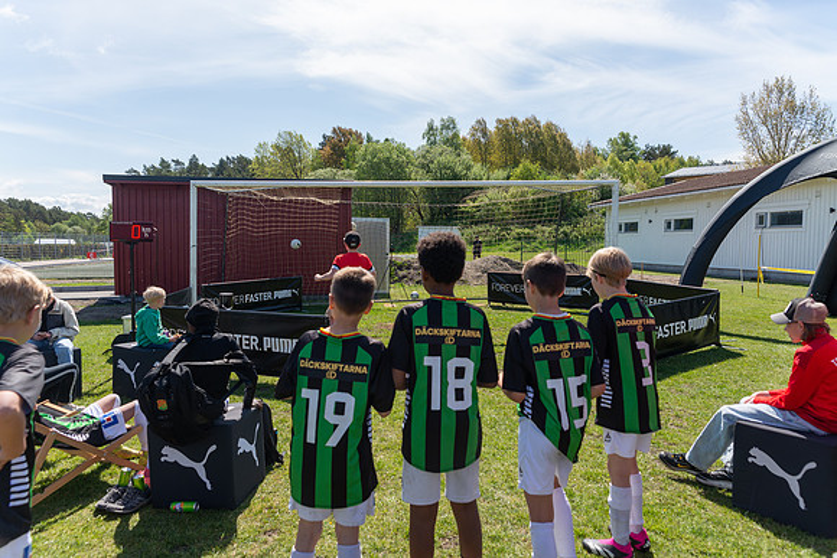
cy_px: 279
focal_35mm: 25
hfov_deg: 72.0
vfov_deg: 51.7
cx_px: 418
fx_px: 576
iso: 125
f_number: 4
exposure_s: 1/800
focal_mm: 24
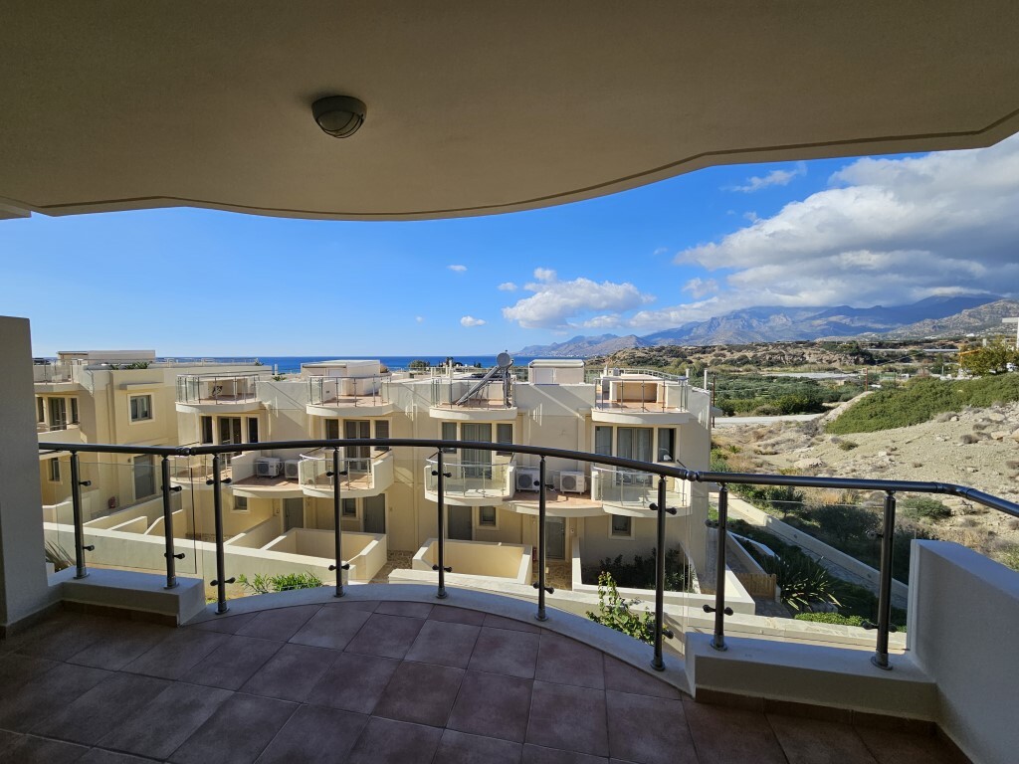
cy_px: 382
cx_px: 510
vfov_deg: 89.9
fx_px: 383
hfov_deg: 106.2
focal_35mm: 13
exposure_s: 1/2600
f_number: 2.2
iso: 50
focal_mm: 2.2
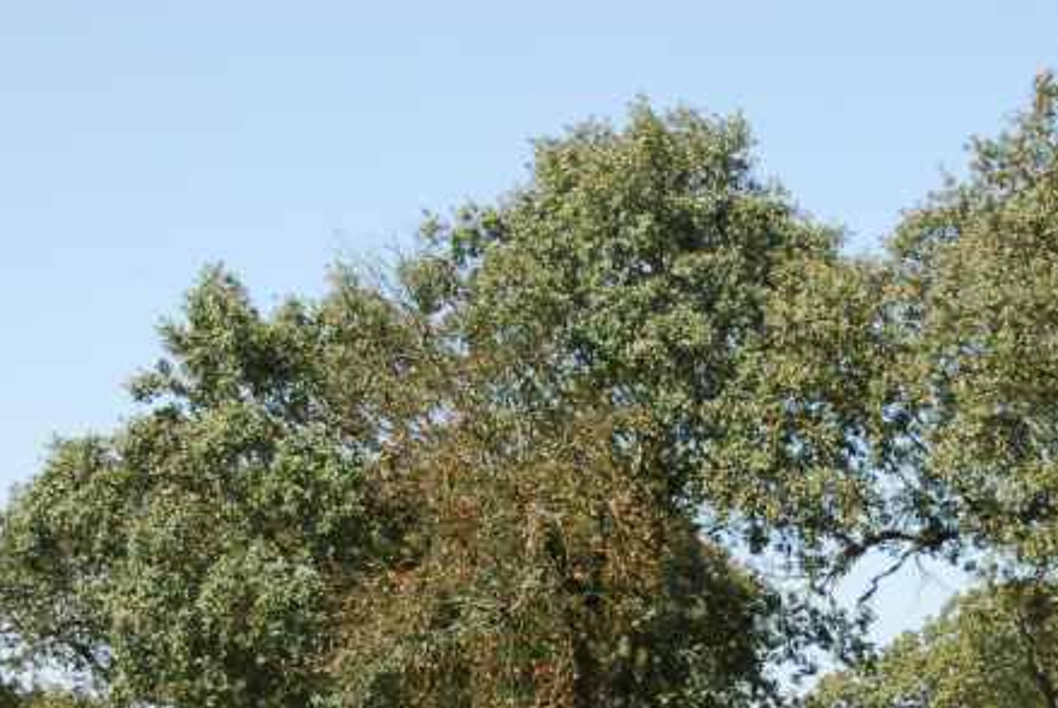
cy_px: 803
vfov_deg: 9.7
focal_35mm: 140
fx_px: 4120
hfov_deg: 14.6
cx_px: 728
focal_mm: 40
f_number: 4.5
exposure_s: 1/350
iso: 125
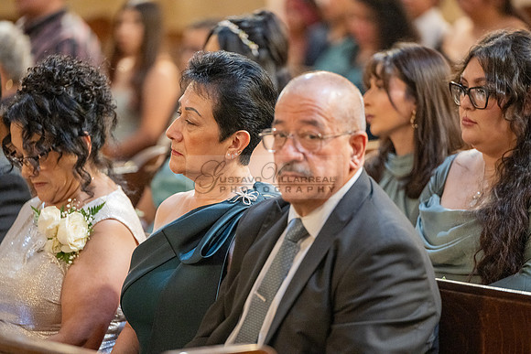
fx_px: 2951
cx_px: 266
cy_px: 177
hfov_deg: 10.3
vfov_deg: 6.9
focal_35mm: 200
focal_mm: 200
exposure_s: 1/100
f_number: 2.8
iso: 2000
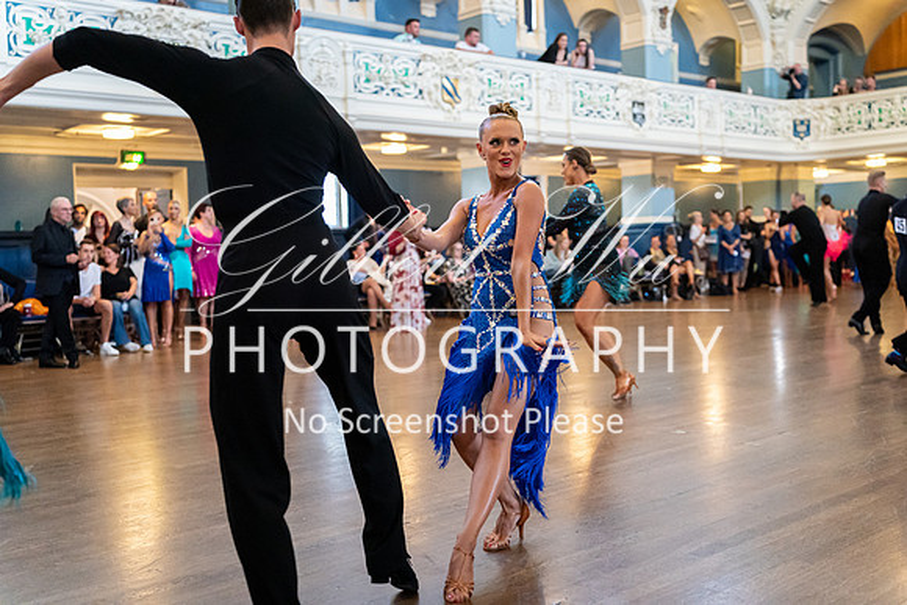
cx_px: 468
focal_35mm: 37
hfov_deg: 52.3
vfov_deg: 36.3
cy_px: 288
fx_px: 924
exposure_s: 1/500
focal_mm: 35
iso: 6400
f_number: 2.2
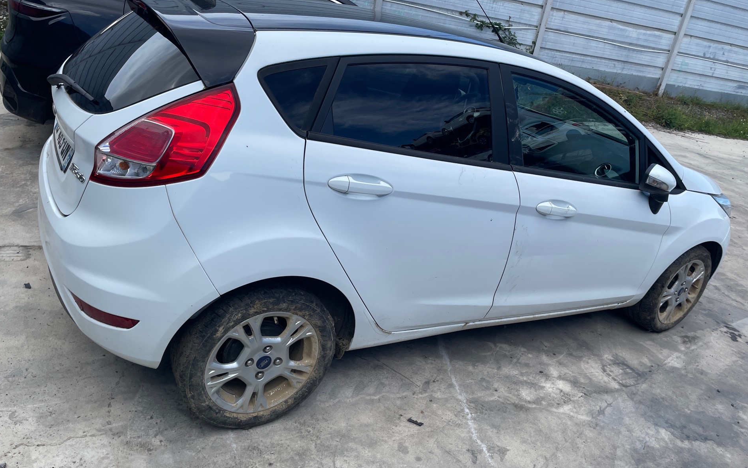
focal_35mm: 28
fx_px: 571
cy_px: 214
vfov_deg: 44.5
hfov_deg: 66.5
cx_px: 376
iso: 32
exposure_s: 1/1715
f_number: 1.6
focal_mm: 4.2
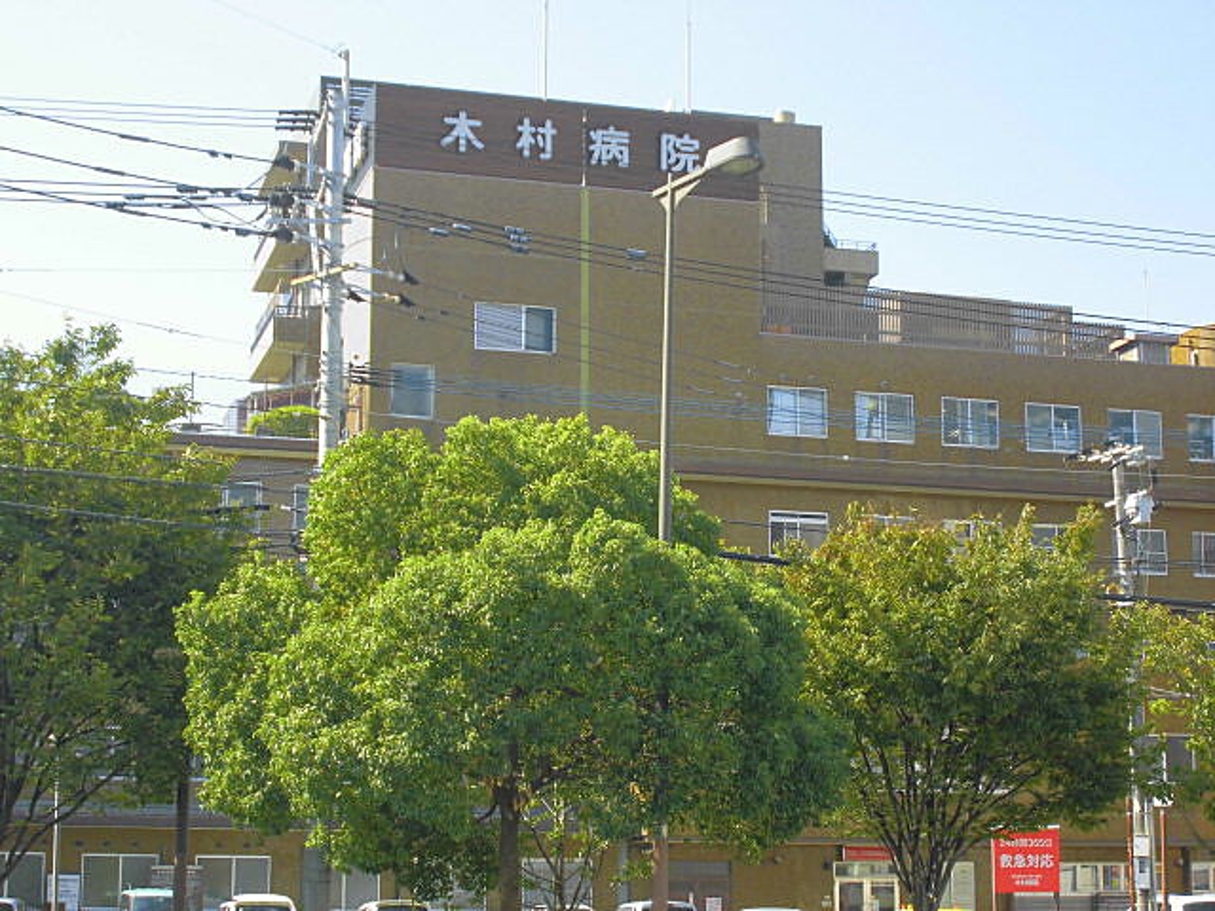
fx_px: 2246
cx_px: 608
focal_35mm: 64
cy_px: 456
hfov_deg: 30.3
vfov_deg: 22.9
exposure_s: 1/125
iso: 100
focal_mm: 11.5
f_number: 5.6
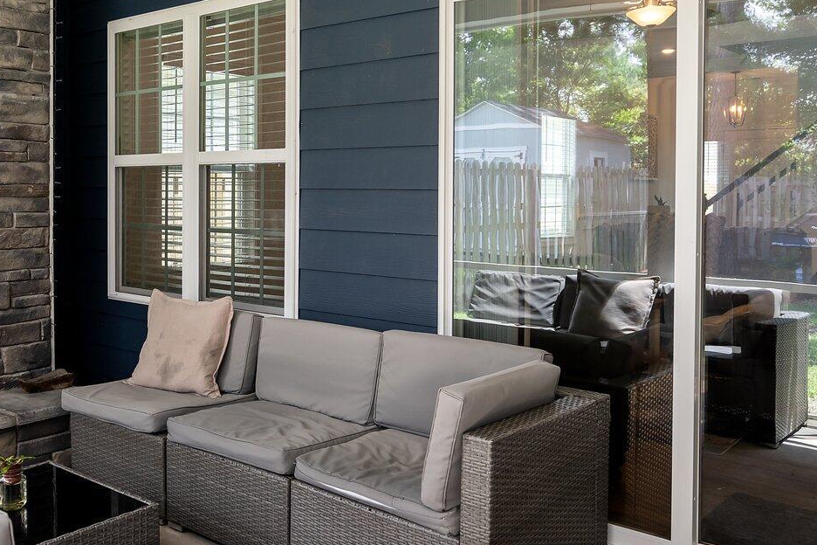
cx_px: 259
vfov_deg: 37.6
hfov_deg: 53.2
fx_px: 794
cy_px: 198
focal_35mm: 35
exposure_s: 1/80
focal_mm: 16
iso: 320
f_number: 4
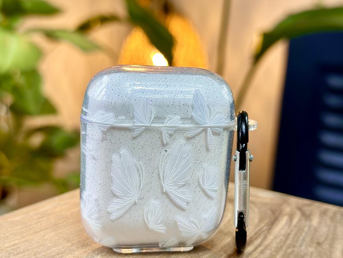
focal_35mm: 55
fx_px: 545
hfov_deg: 34.9
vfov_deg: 26.6
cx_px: 178
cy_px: 141
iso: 100
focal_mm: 6.86
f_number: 1.78
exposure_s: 1/50
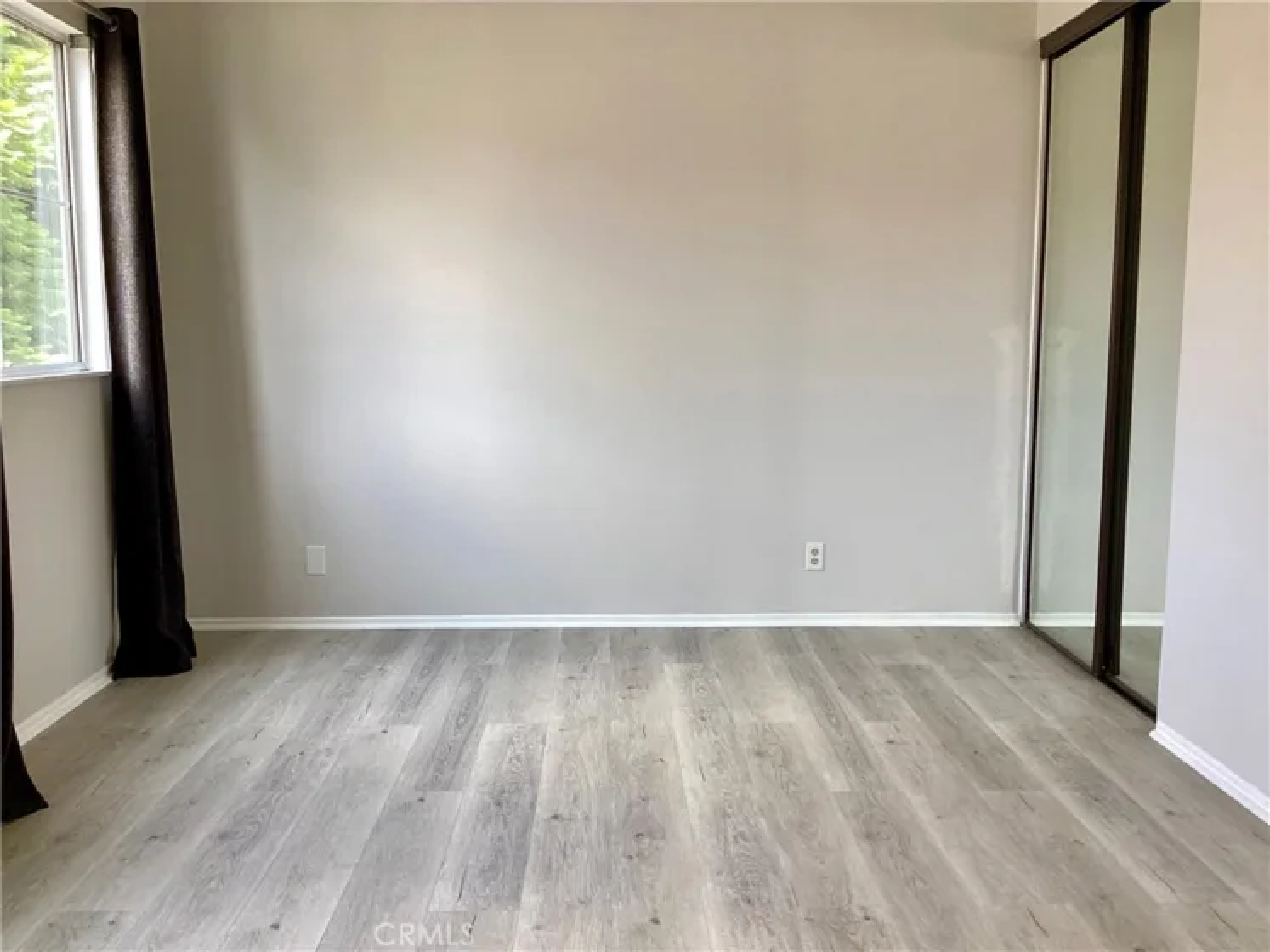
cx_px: 635
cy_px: 476
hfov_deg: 58.4
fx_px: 1137
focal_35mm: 31
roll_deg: -0.6
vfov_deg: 45.4
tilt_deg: -7.4
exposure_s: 1/100
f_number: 2.4
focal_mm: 3.3
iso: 50
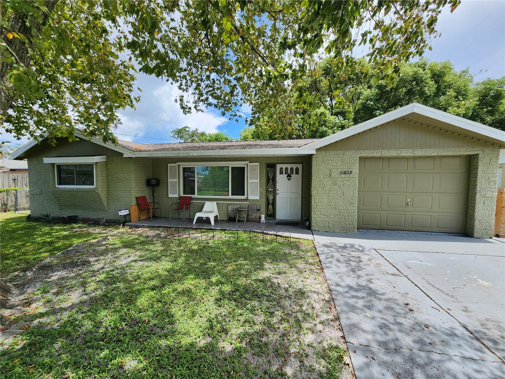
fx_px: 190
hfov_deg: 106.2
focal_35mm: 13
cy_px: 190
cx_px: 252
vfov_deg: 89.9
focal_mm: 2.2
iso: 50
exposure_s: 1/1238
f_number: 2.2
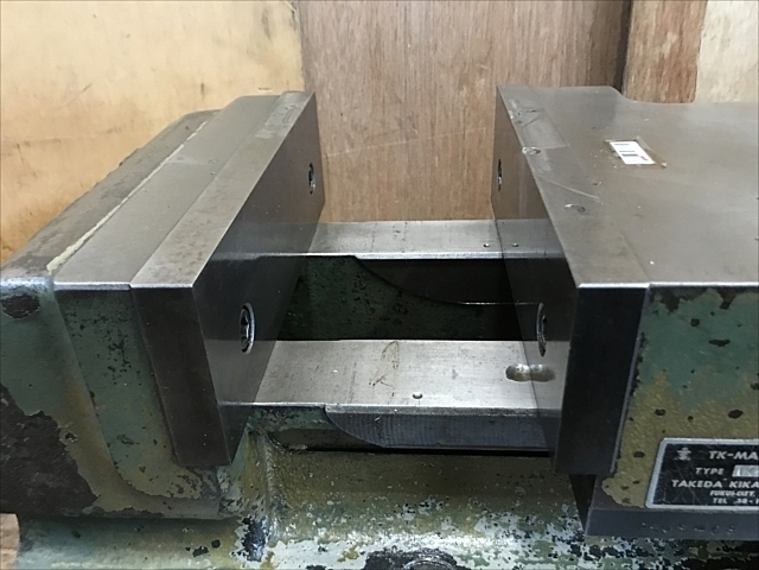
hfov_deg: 63.4
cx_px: 380
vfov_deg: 49.7
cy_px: 285
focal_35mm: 28
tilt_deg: -29.5
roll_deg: +0.3
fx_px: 614
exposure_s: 1/15
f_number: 1.8
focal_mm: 3.99
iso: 80
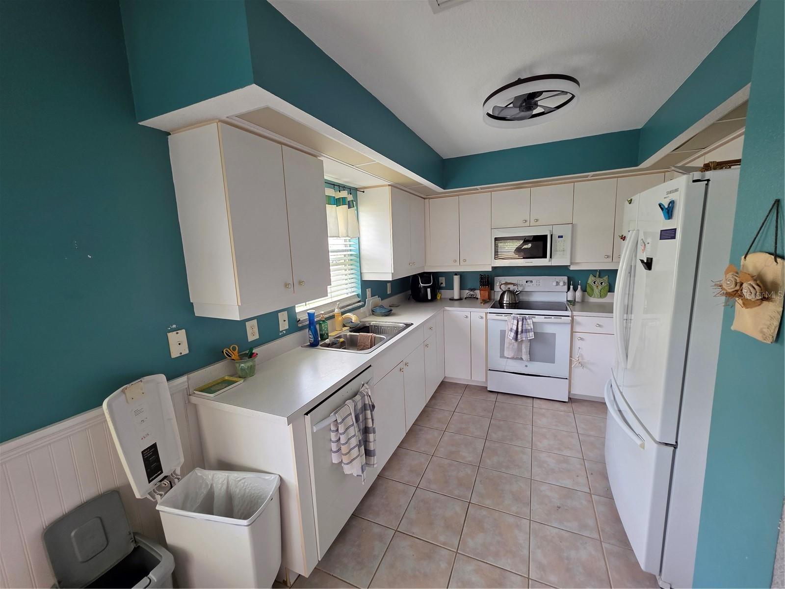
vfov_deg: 89.9
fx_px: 295
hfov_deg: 106.2
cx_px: 392
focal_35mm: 13
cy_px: 294
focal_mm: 2.2
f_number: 1.9
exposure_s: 1/120
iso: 125
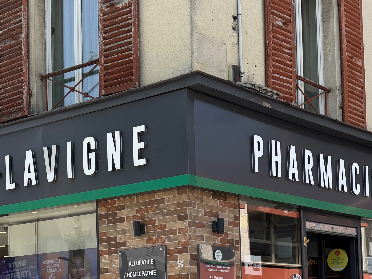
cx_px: 120
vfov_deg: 23.7
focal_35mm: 59
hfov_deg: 32.4
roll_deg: +1.1
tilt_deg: +4.3
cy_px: 284
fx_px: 634
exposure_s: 1/2801
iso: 100
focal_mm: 6.76
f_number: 1.78
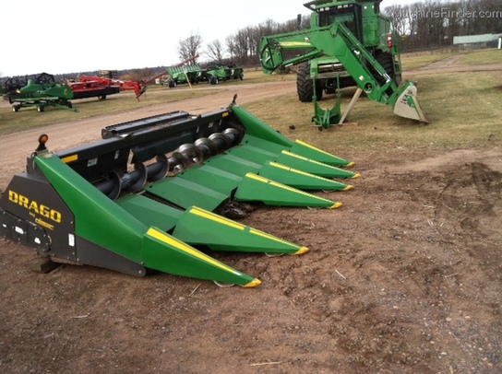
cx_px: 251
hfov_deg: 52.7
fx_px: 507
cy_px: 187
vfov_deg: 40.6
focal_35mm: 35
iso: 80
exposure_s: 1/423
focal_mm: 3.85
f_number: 2.8
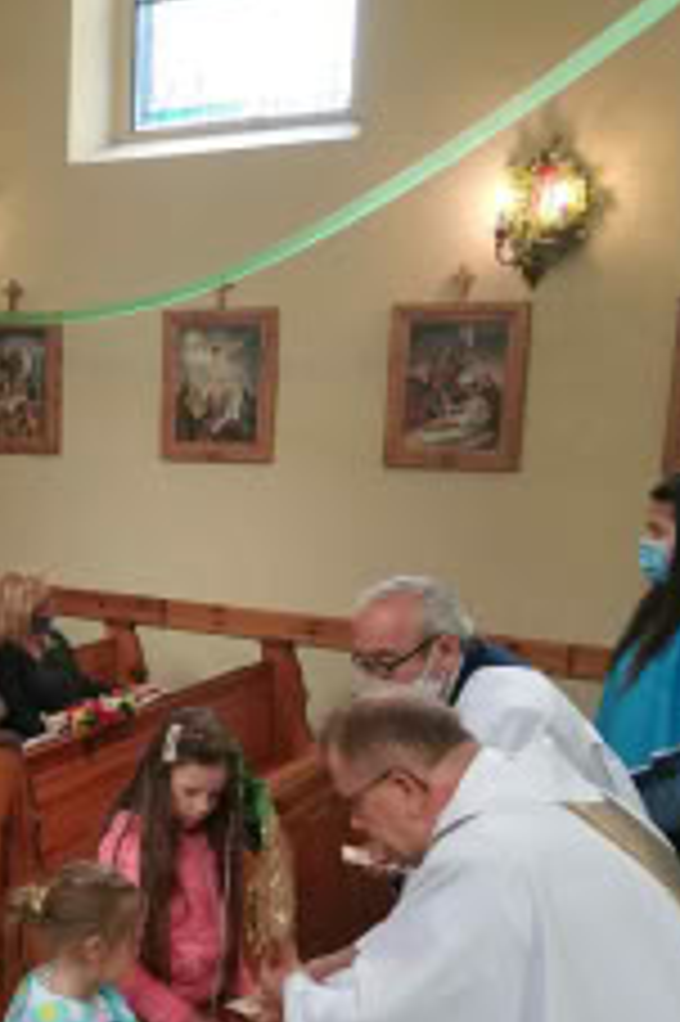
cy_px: 662
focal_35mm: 44
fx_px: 1248
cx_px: 135
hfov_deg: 29.8
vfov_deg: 44.0
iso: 200
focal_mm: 3.94
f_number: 1.9
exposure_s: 1/25
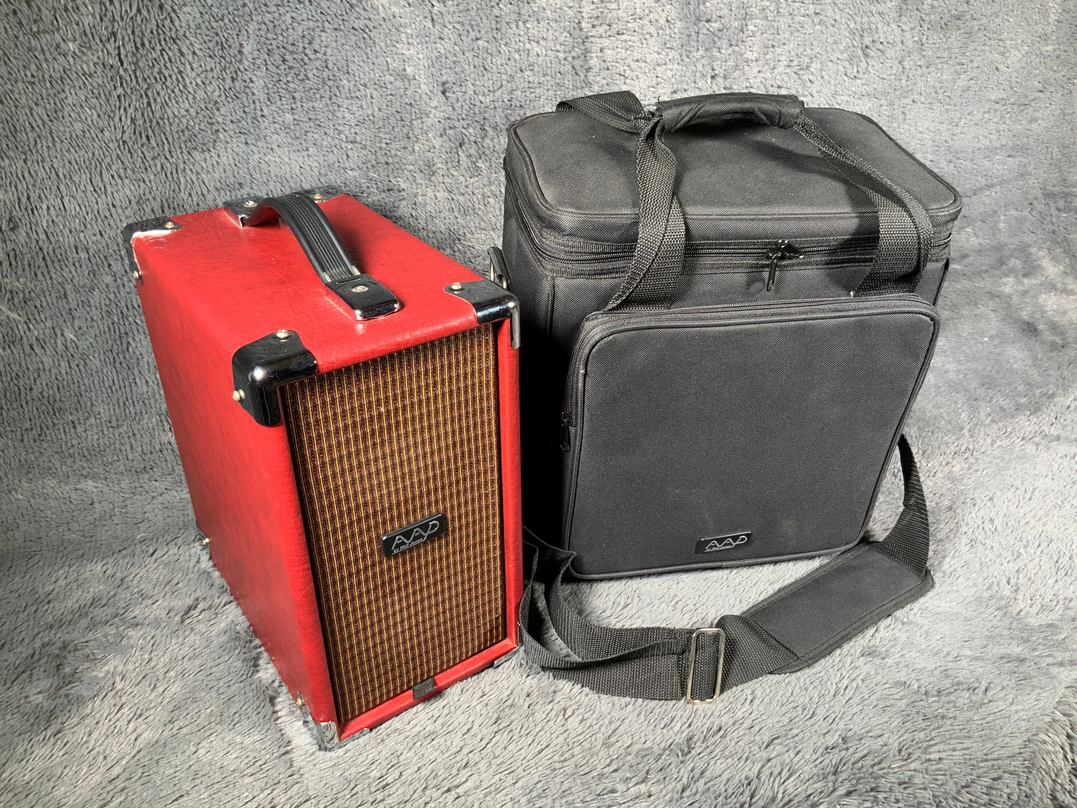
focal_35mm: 29
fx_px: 902
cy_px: 404
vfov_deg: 48.2
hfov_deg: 61.7
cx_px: 538
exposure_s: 1/50
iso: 80
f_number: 1.8
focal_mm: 3
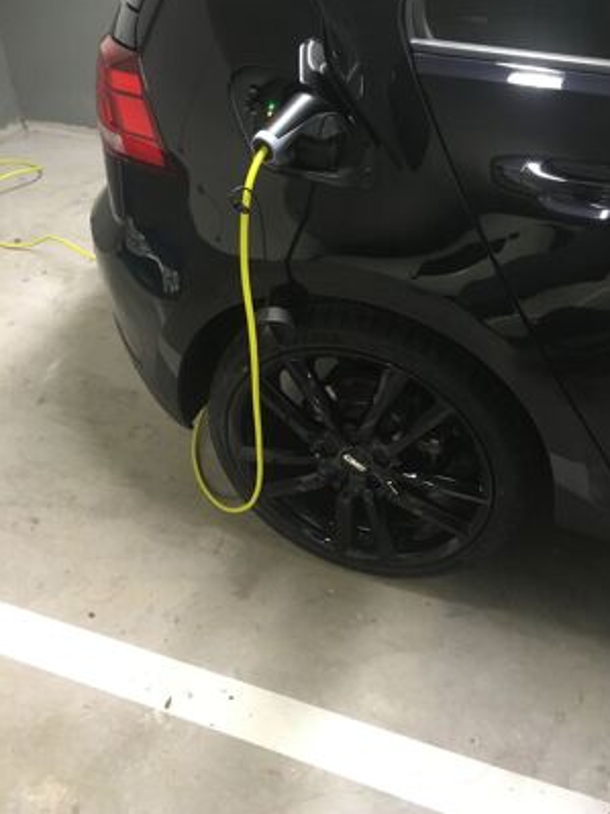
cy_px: 405
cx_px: 324
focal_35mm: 31
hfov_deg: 45.4
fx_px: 729
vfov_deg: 58.4
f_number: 2.2
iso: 200
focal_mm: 4.15
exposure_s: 1/20
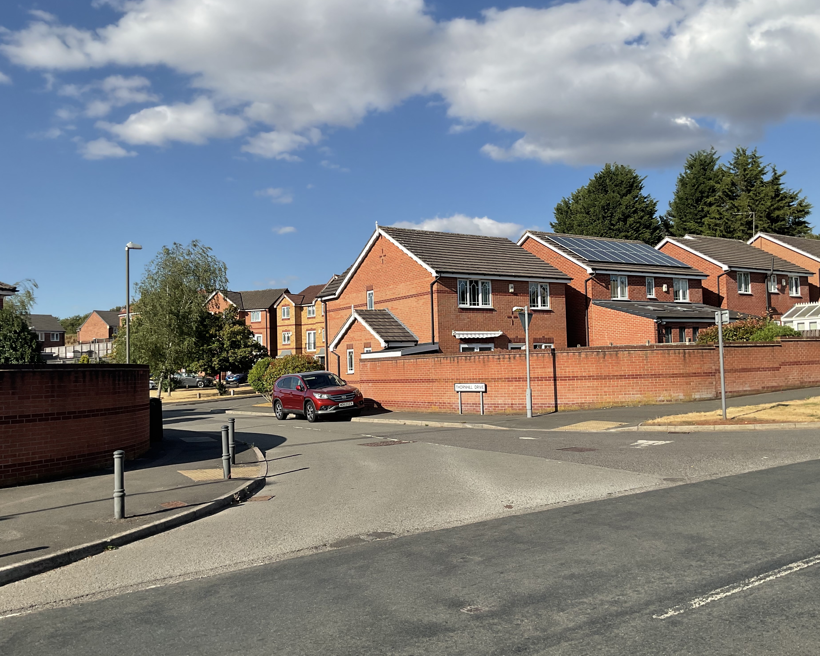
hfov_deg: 57.2
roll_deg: +2.1
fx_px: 752
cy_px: 331
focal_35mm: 31
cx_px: 430
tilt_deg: +3.6
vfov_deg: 47.1
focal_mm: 3
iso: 16
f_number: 1.8
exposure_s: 1/2141
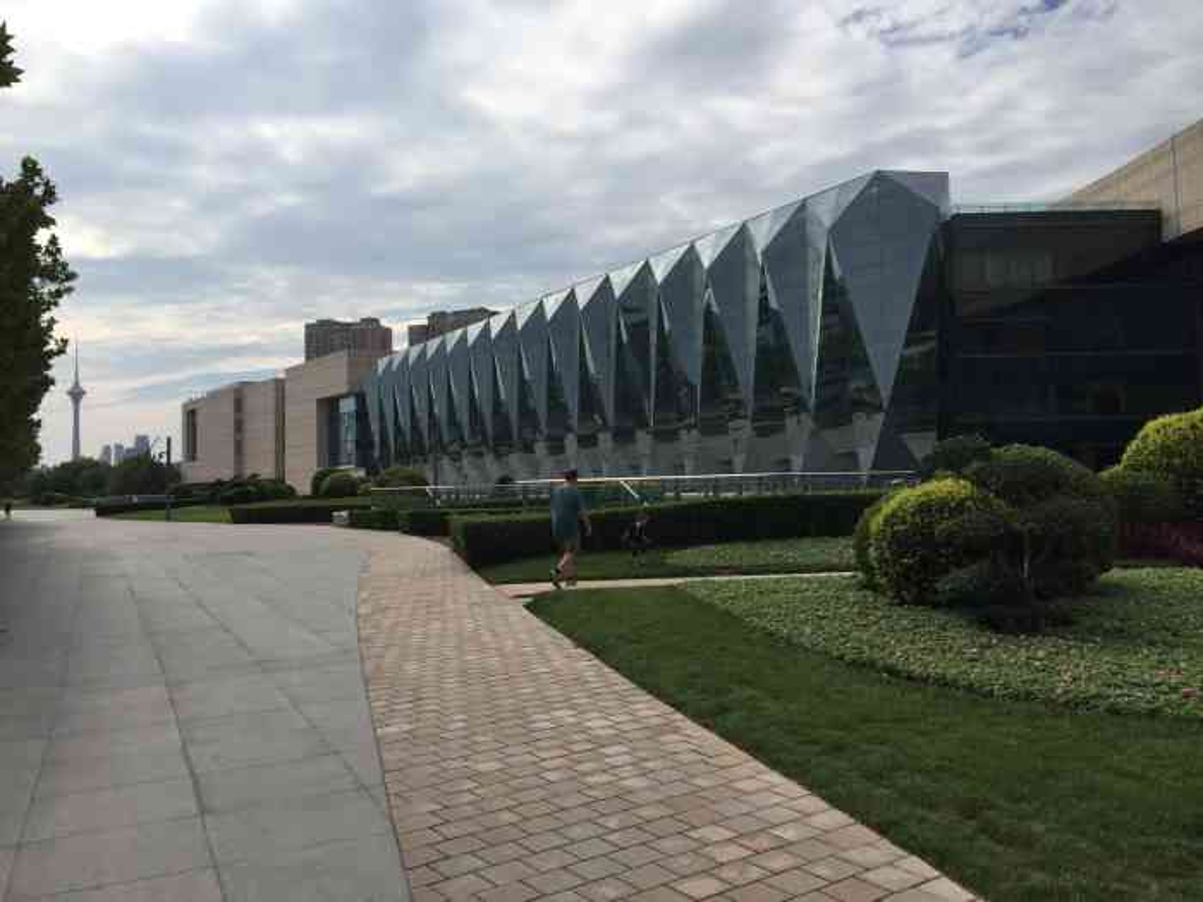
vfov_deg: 48.2
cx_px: 602
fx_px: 1008
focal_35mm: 29
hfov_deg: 61.7
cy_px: 451
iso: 32
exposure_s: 1/3049
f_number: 2.2
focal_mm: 4.15
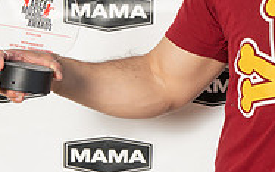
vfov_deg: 8.0
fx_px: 1222
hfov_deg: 12.4
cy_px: -28
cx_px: 361
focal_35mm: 163
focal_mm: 46
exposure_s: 1/160
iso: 400
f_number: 6.3
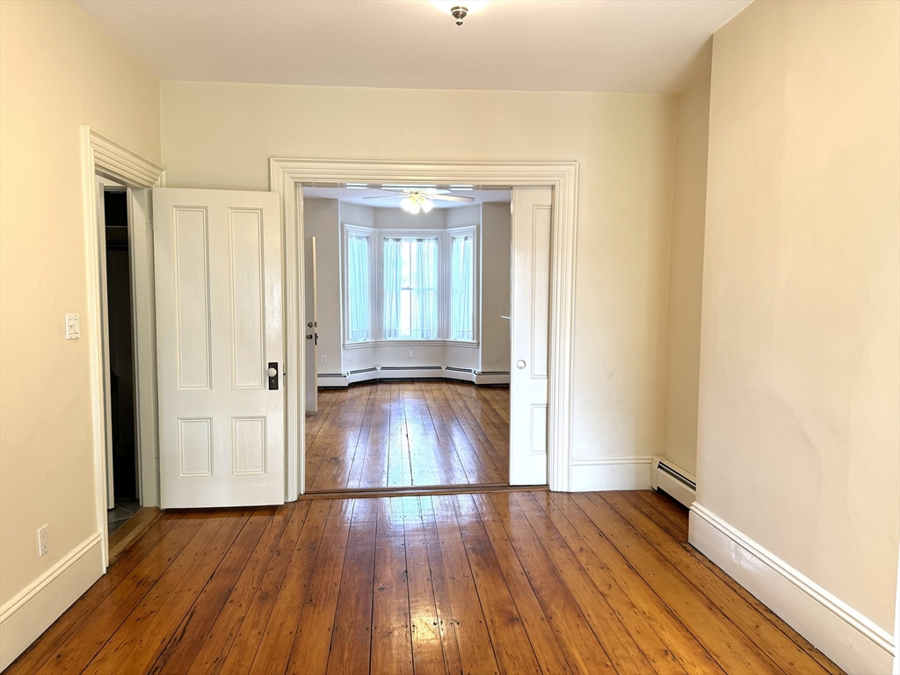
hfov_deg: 71.6
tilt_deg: -6.1
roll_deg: -0.5
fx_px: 624
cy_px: 338
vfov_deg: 56.8
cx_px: 450
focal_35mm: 24
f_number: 1.78
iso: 125
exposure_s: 1/120
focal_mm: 6.76
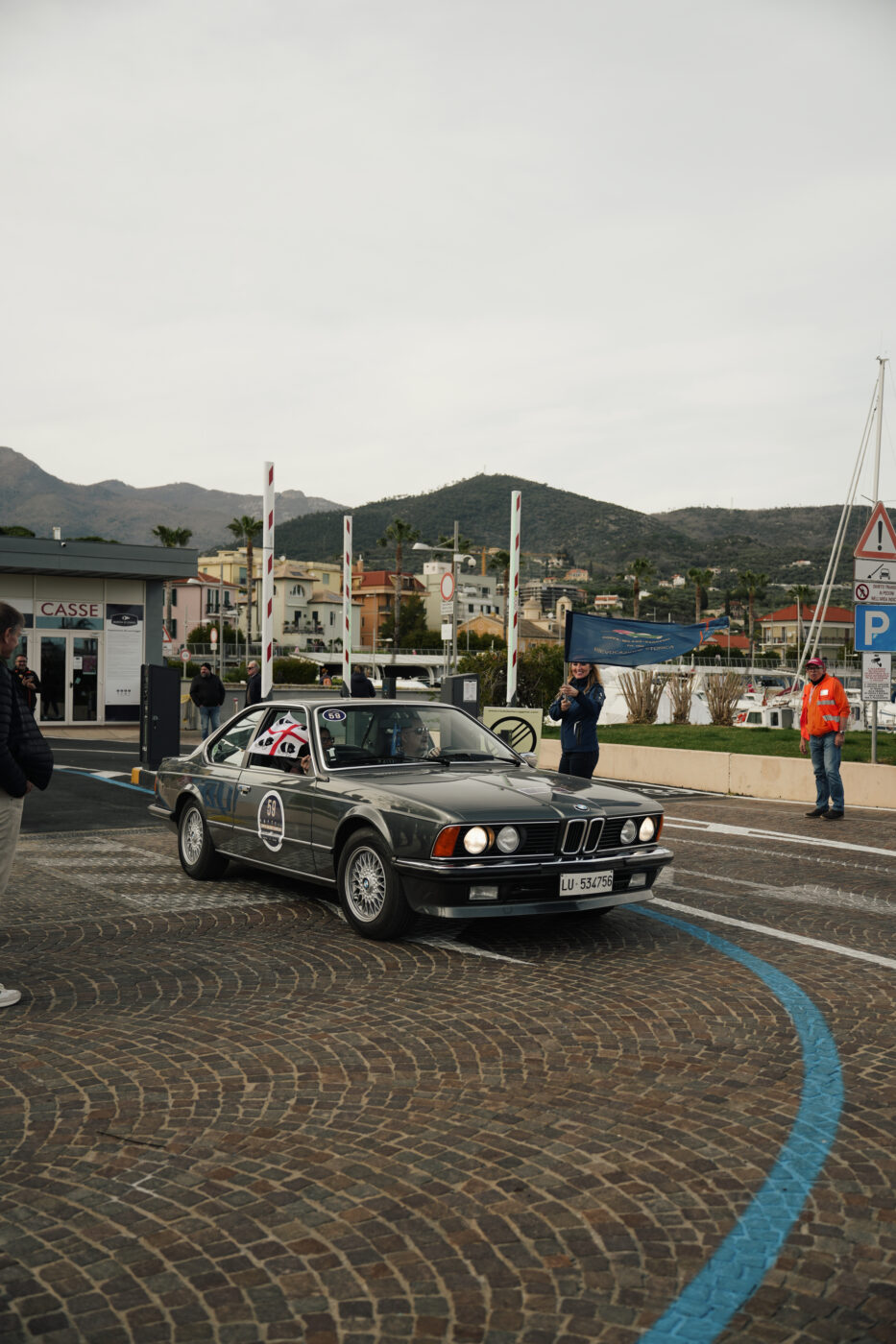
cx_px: 448
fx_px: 1232
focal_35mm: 33
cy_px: 672
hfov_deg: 40.0
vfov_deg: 57.2
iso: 100
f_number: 2.8
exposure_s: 1/640
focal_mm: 33
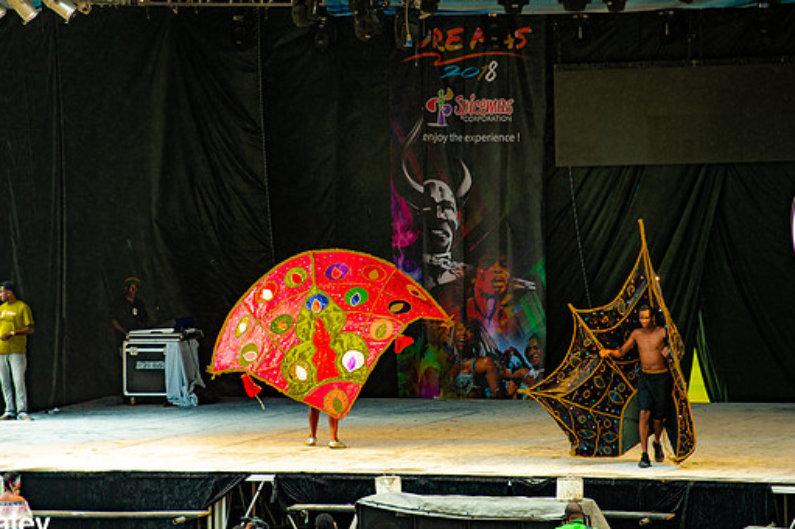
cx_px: 362
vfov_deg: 6.0
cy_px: 269
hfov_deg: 9.1
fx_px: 5010
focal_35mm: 227
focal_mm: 200
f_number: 5
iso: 500
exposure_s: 1/160
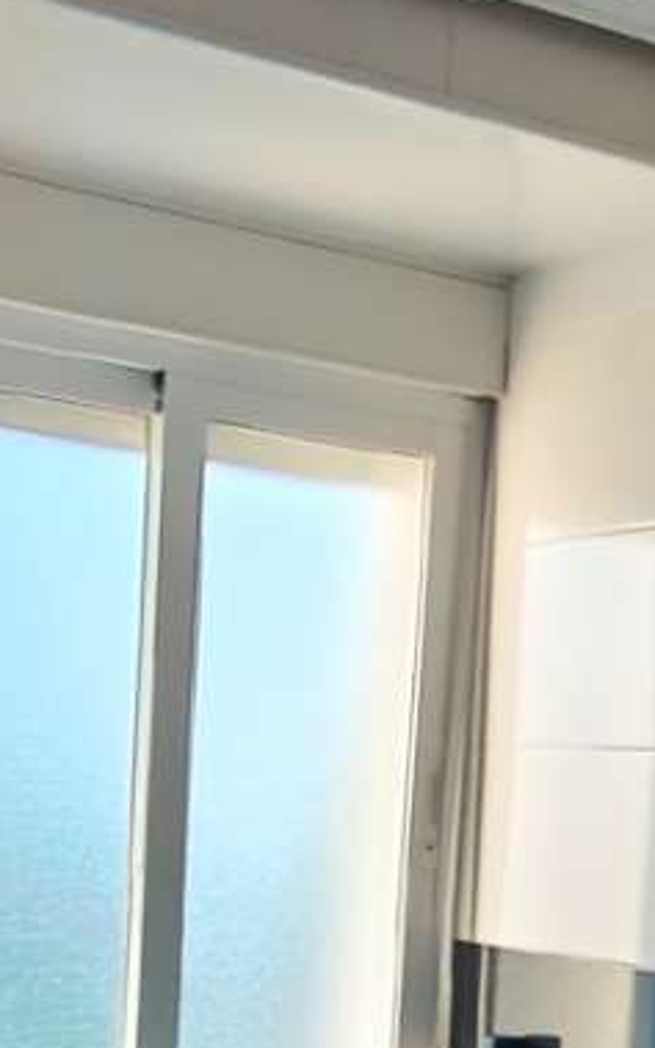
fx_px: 1799
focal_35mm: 63
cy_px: 1074
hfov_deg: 19.8
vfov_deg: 30.0
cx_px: 696
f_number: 2.2
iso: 400
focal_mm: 1.67
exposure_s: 1/50
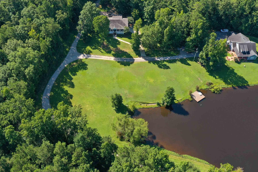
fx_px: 265
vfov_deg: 35.9
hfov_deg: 51.8
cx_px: 113
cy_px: 72
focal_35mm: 37
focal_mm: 10.26
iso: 100
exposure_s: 1/200
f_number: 5
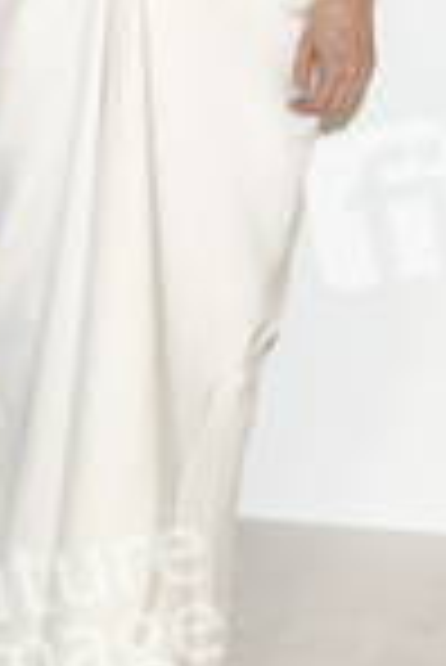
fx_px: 2299
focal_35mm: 124
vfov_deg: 16.1
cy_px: -40
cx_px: 122
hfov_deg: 11.1
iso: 400
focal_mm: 46
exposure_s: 1/200
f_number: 5.6
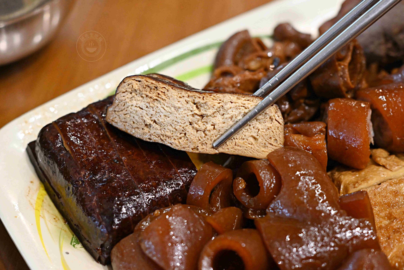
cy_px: 135
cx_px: 202
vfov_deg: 18.2
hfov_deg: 27.0
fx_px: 842
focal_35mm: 75
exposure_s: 1/200
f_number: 3.2
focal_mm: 50
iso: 2000
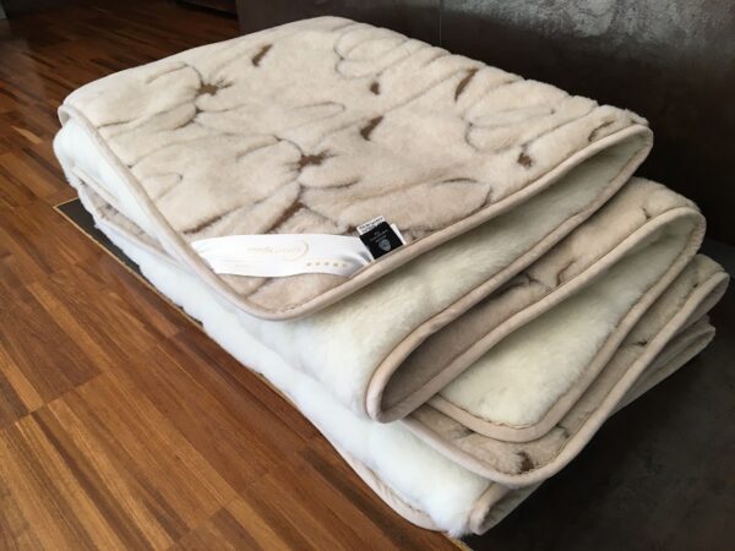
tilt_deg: -35.7
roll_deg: +3.1
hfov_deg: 61.7
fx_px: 616
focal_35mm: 29
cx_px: 368
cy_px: 276
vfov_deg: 48.2
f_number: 2.2
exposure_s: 1/33
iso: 50
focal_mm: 4.15
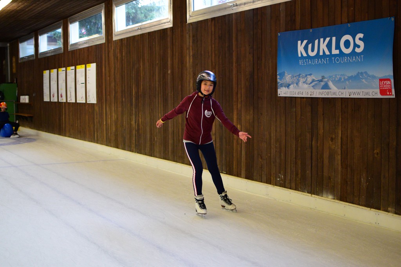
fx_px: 585
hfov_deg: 37.8
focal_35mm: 52
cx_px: 200
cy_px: 134
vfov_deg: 25.8
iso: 1800
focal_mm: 35
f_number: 1.8
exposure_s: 1/500
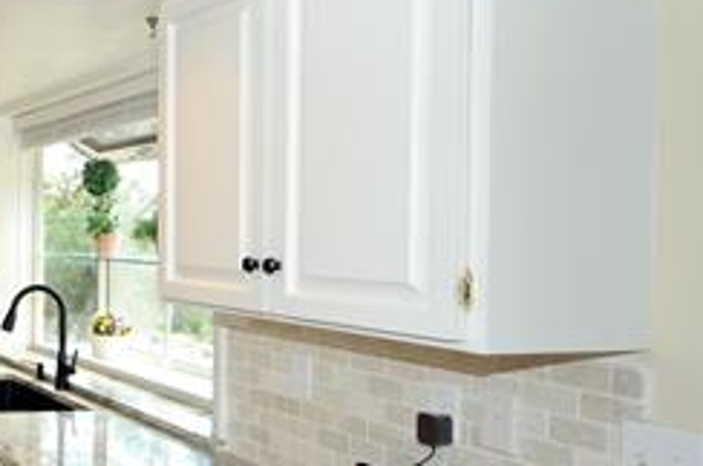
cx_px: -202
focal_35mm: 42
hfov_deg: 34.0
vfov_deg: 31.8
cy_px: 203
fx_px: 819
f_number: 5
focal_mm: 16
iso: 200
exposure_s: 1/60
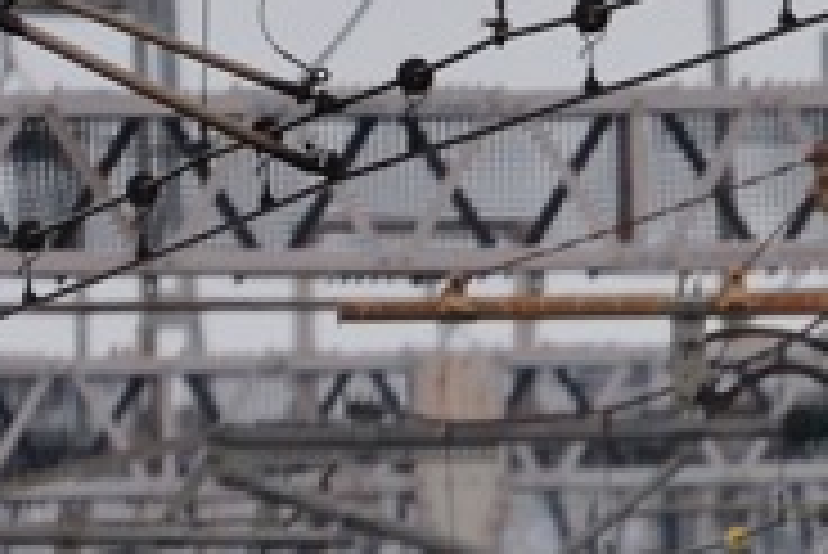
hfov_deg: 0.9
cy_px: 1527
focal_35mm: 2392
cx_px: 1044
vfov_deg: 0.6
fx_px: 55058
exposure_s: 1/1600
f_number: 6.3
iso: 800
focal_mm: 400
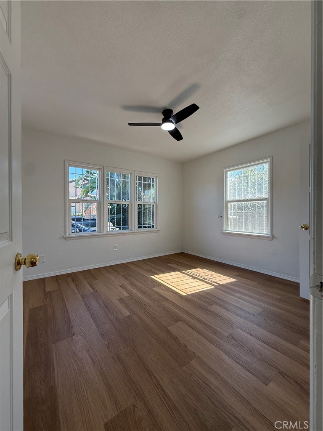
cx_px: 162
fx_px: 174
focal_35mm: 14
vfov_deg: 102.1
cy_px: 216
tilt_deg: +0.2
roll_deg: +0.1
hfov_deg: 85.7
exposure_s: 1/136
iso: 64
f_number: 2.2
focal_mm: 2.22
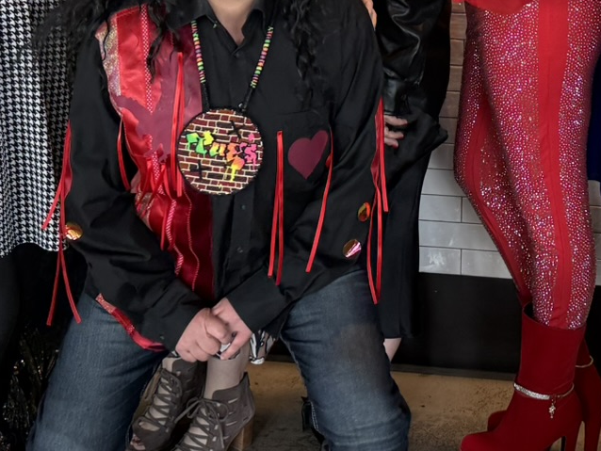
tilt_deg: -5.1
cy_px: -152
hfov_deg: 25.2
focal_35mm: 77
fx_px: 1337
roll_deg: -0.6
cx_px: 416
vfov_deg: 17.8
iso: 160
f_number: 1.78
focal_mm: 6.76
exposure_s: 1/113
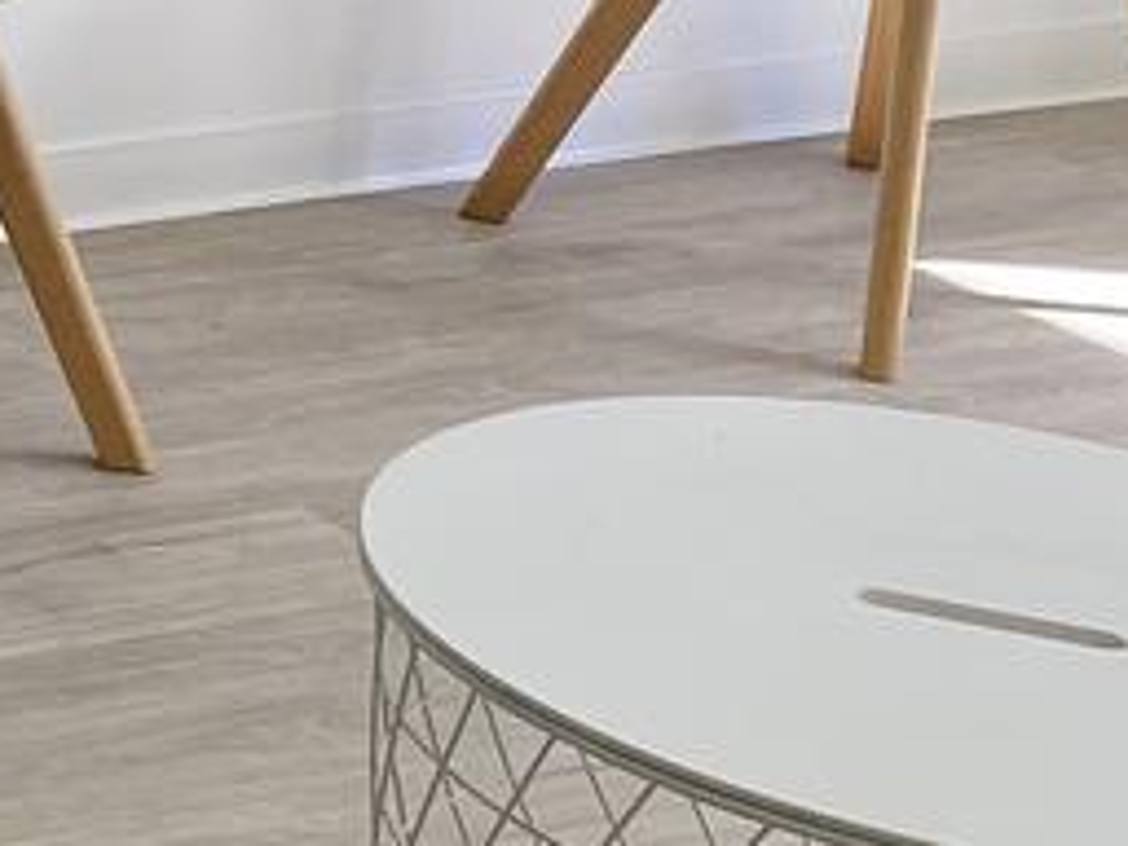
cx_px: -1899
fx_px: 4953
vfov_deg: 9.5
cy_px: -348
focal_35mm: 152
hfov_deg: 10.5
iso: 32
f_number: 1.8
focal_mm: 4.25
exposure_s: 1/241
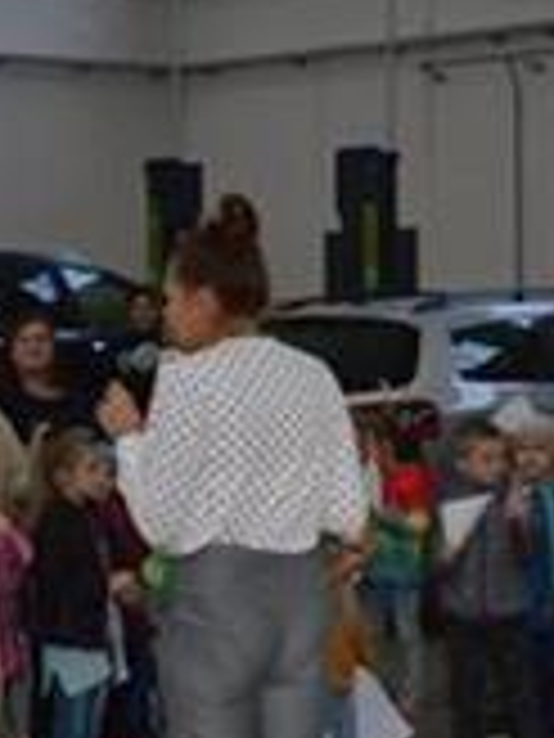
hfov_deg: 14.2
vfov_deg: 19.1
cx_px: 5
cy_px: 448
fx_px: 2198
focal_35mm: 103
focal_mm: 18
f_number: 8
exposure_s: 1/60
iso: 220
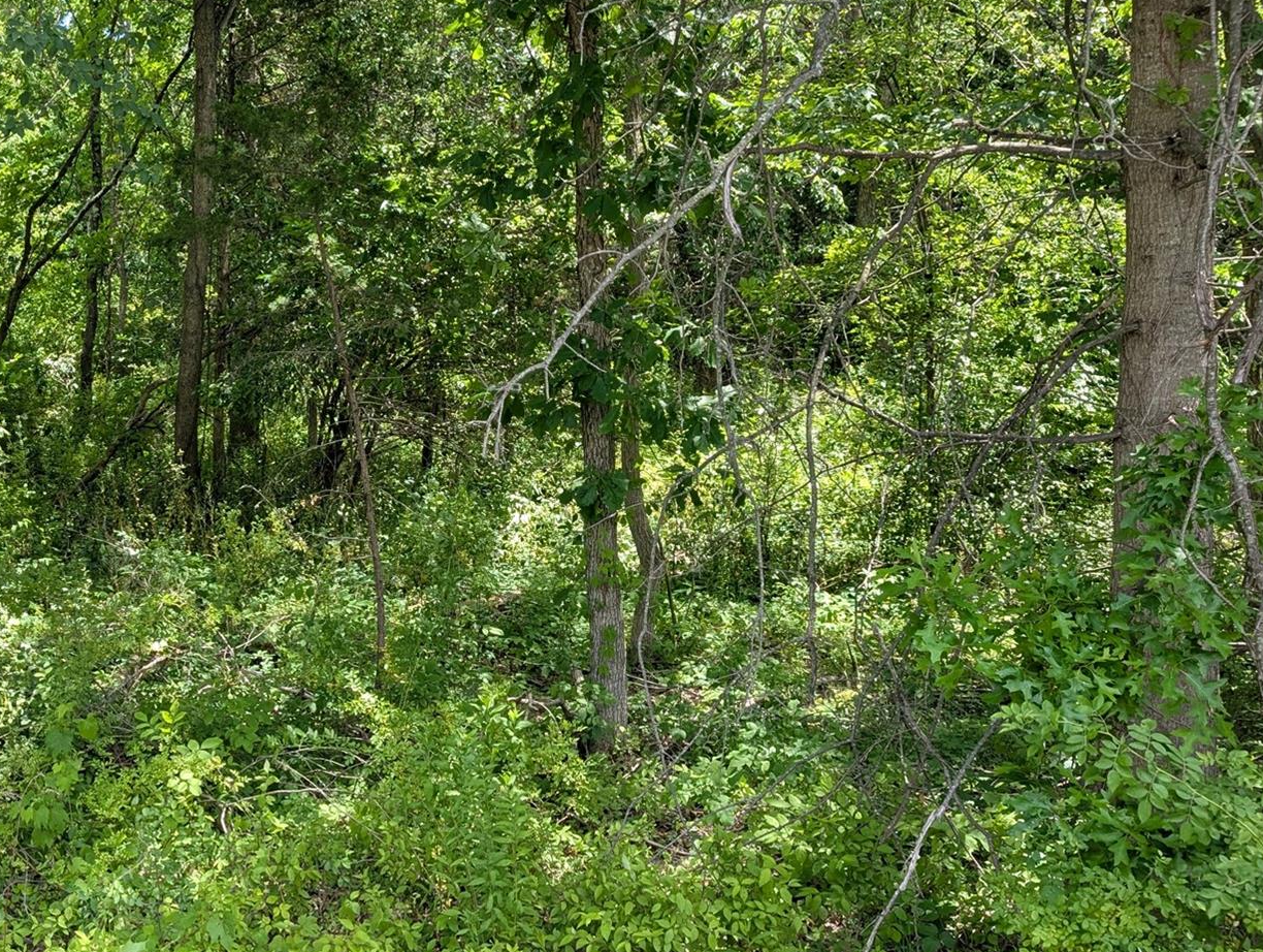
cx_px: 214
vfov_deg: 36.0
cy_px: 505
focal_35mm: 40
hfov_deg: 44.0
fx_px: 1462
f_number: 1.68
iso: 19
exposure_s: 1/115
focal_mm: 6.9
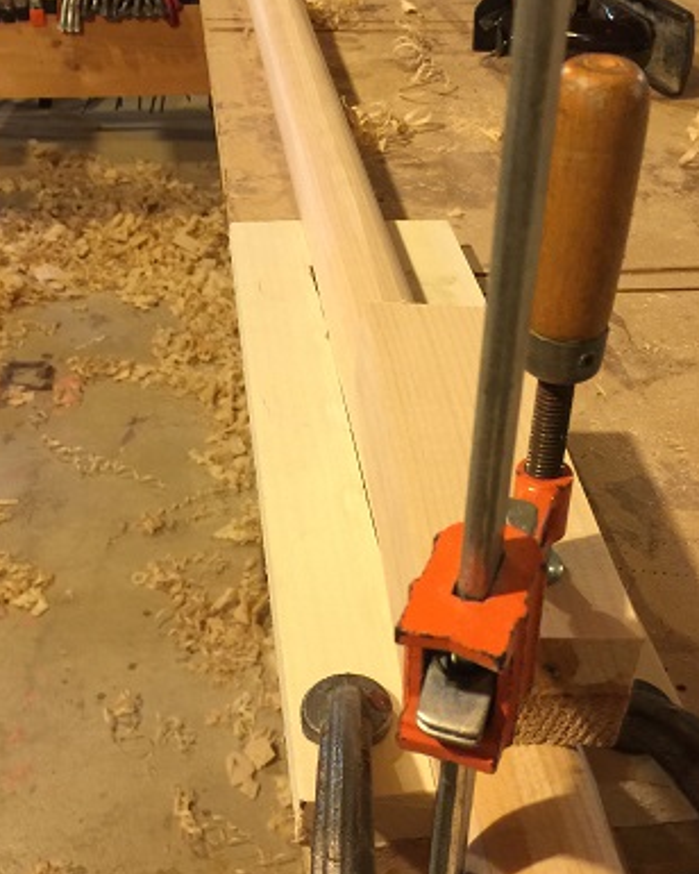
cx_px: 354
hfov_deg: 31.5
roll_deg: -1.6
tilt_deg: -31.3
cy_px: 423
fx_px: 1241
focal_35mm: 48
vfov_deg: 38.8
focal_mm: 4.15
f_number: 2.2
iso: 64
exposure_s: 1/4
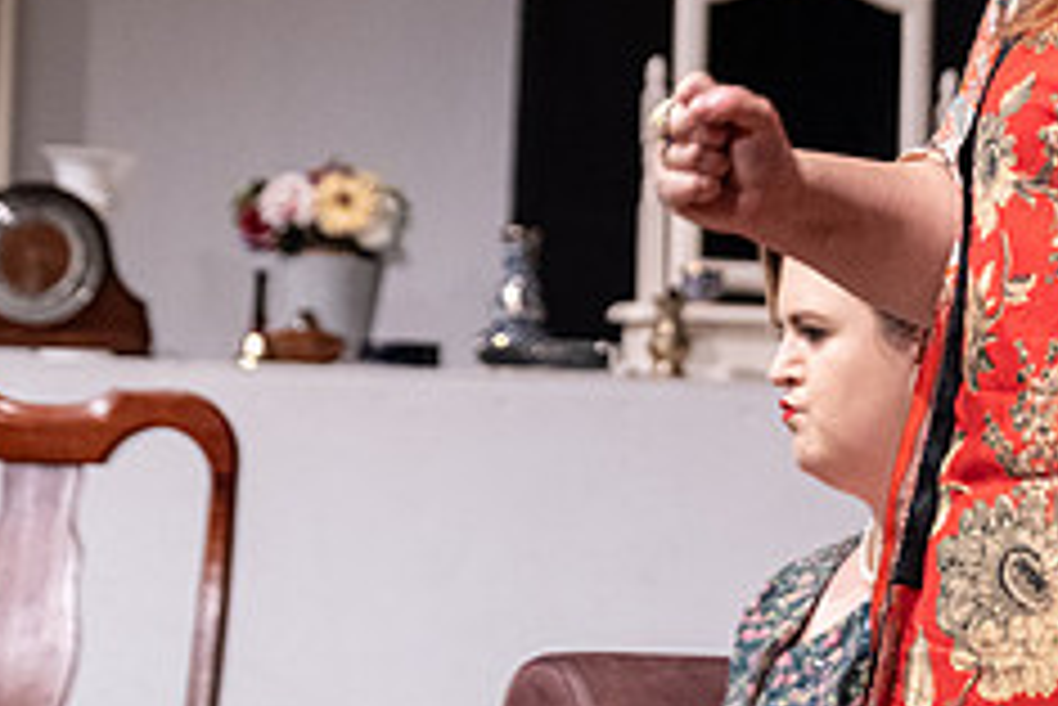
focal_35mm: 217
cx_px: 1063
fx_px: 6381
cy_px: 11
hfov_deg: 9.4
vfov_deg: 6.3
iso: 2000
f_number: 3.2
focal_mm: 58.7
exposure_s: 1/250
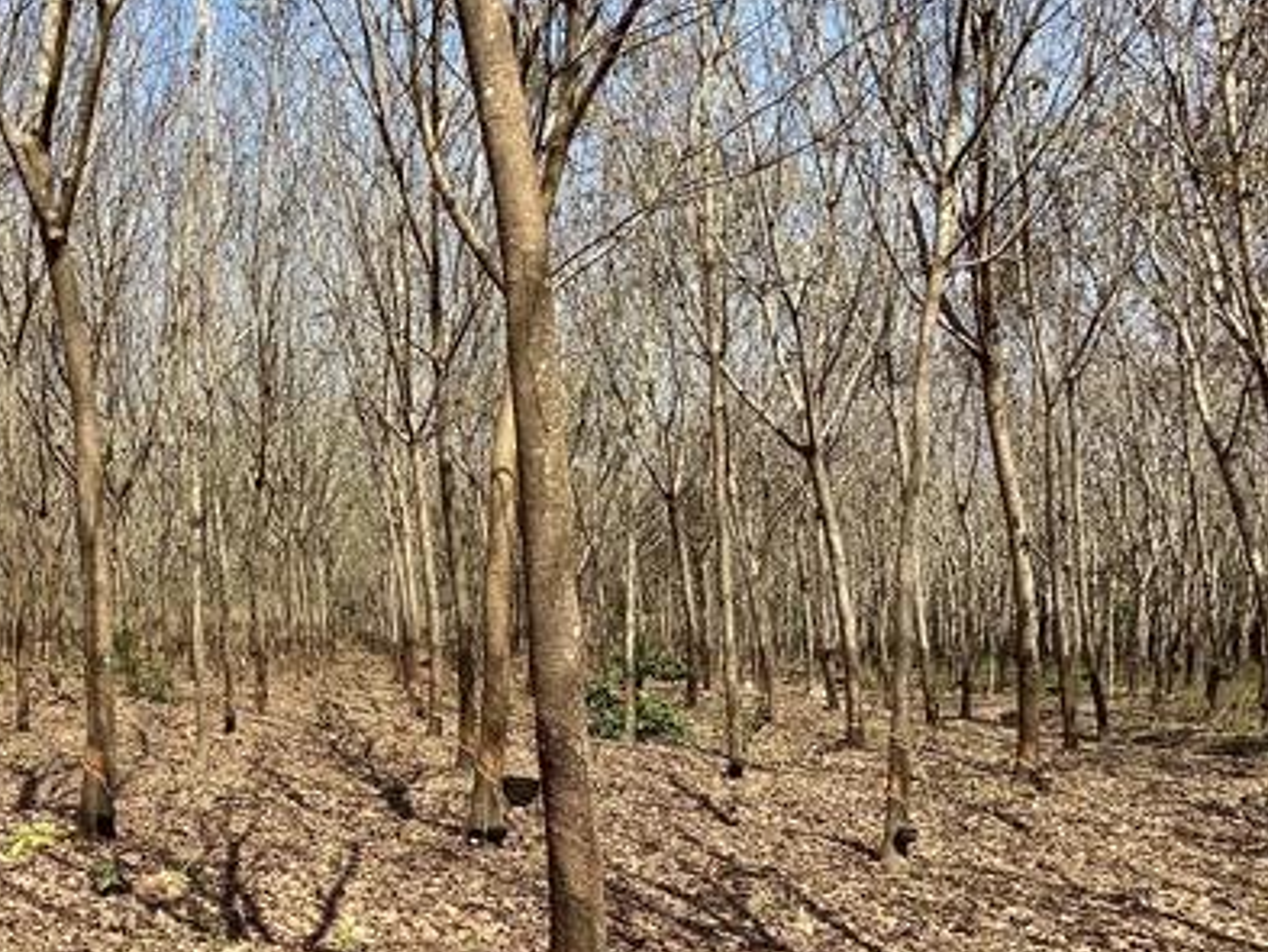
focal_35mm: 52
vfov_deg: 27.9
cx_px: 239
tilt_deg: -1.3
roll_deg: +1.5
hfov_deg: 35.5
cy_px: 628
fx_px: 1905
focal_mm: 3.3
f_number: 2.4
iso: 25
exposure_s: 1/905
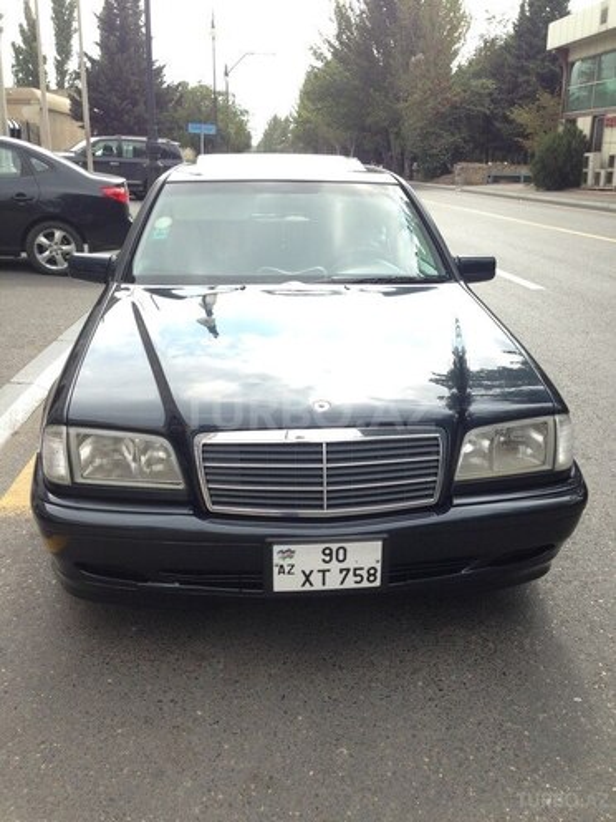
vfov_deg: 55.4
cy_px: 411
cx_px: 308
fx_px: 783
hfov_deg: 42.9
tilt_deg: -18.3
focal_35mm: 33
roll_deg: -2.2
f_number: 2.4
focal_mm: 4.12
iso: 50
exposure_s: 1/536
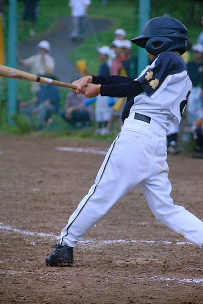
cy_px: 152
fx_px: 2159
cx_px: 102
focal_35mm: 255
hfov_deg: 5.4
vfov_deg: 8.1
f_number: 5.6
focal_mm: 170
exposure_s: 1/500
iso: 560
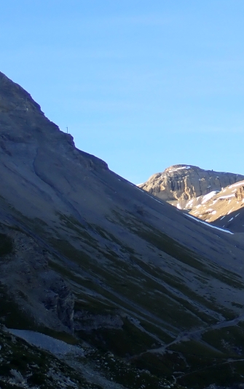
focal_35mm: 99
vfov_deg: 21.0
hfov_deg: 12.7
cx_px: 341
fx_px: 1052
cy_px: 205
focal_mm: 9.01
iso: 100
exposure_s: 1/200
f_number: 4.5
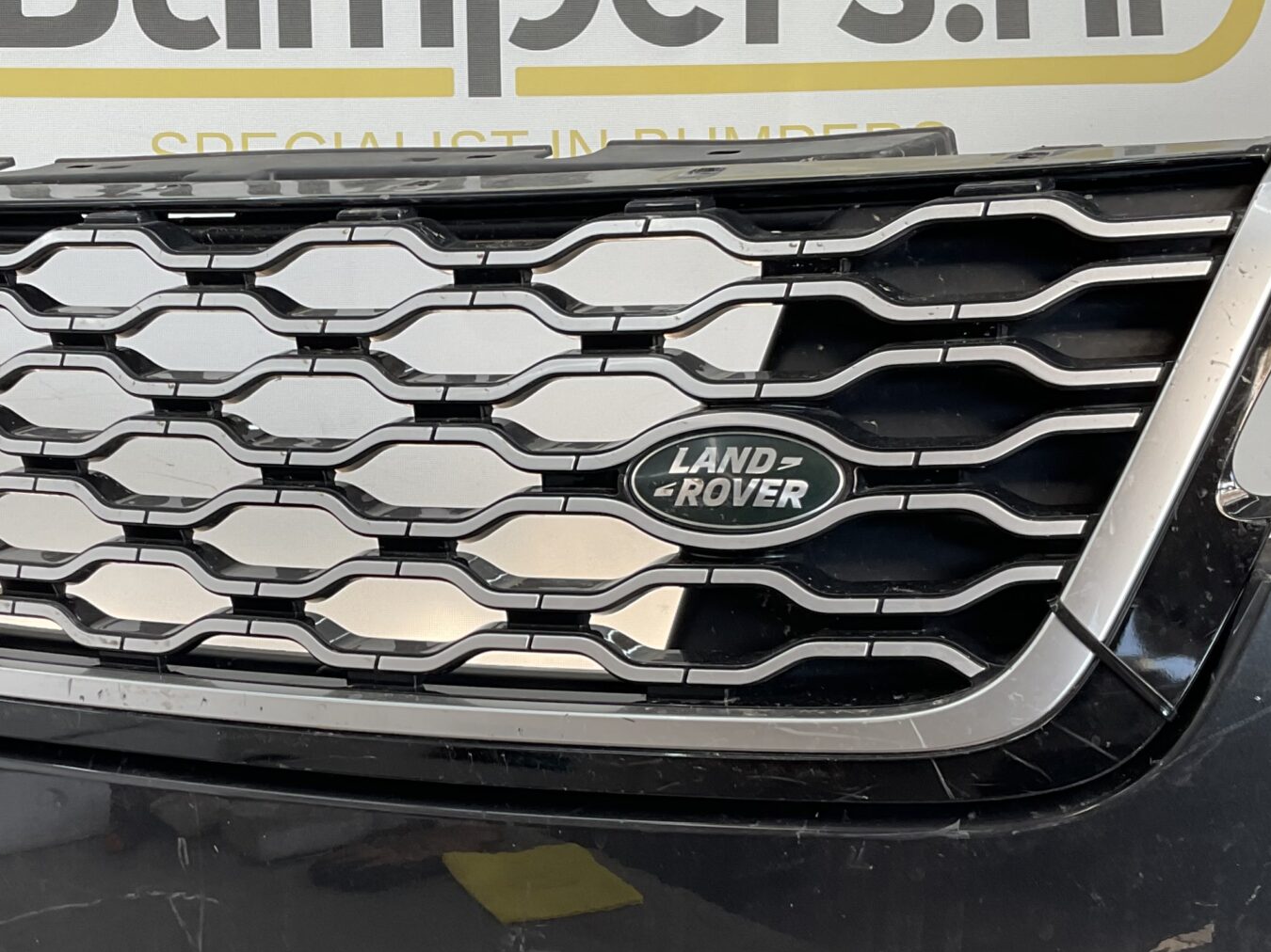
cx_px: 437
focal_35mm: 55
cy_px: 615
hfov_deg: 34.7
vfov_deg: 26.4
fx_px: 2019
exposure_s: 1/135
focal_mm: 3
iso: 16
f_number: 1.8
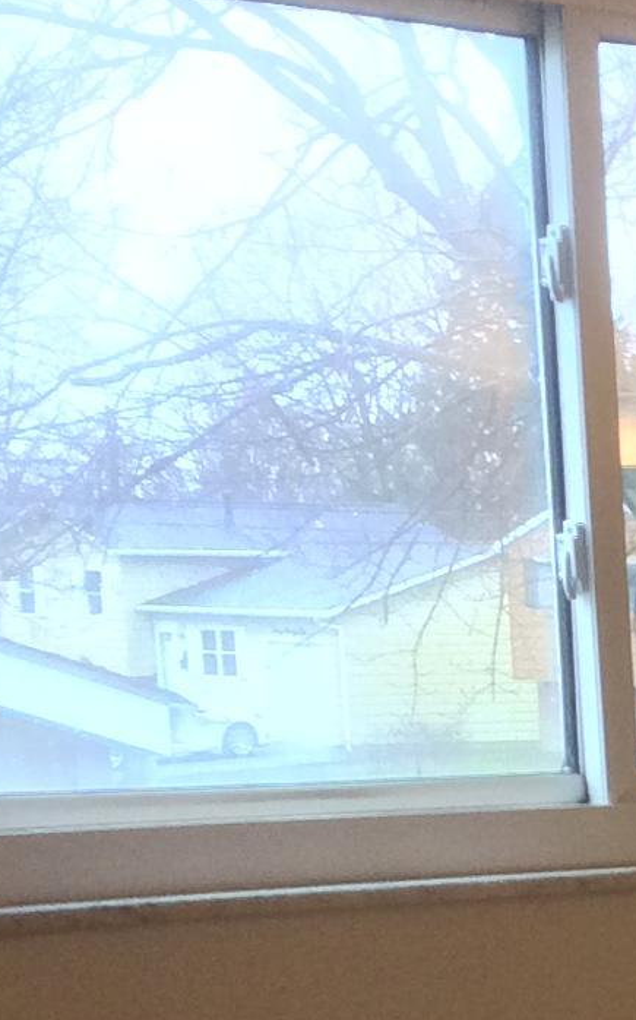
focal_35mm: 126
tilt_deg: -9.7
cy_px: 1234
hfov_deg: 9.3
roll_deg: -0.3
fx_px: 3498
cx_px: 1545
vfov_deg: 15.9
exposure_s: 1/24
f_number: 2.4
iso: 100
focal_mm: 3.3
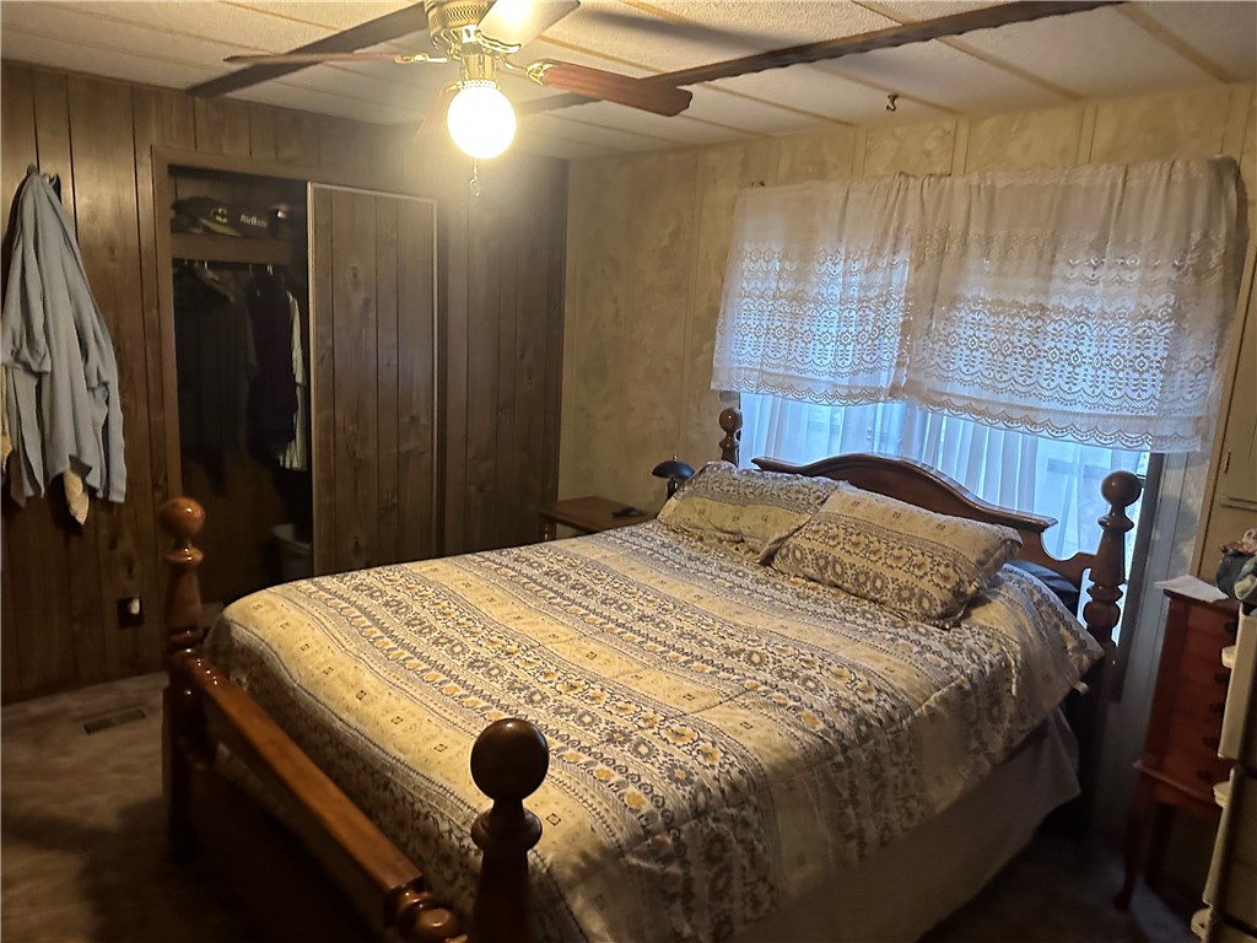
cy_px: 472
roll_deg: -3.1
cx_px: 628
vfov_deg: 56.8
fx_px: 872
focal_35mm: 24
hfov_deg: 71.6
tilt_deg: -12.9
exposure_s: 1/60
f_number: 1.78
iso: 800
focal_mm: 6.86
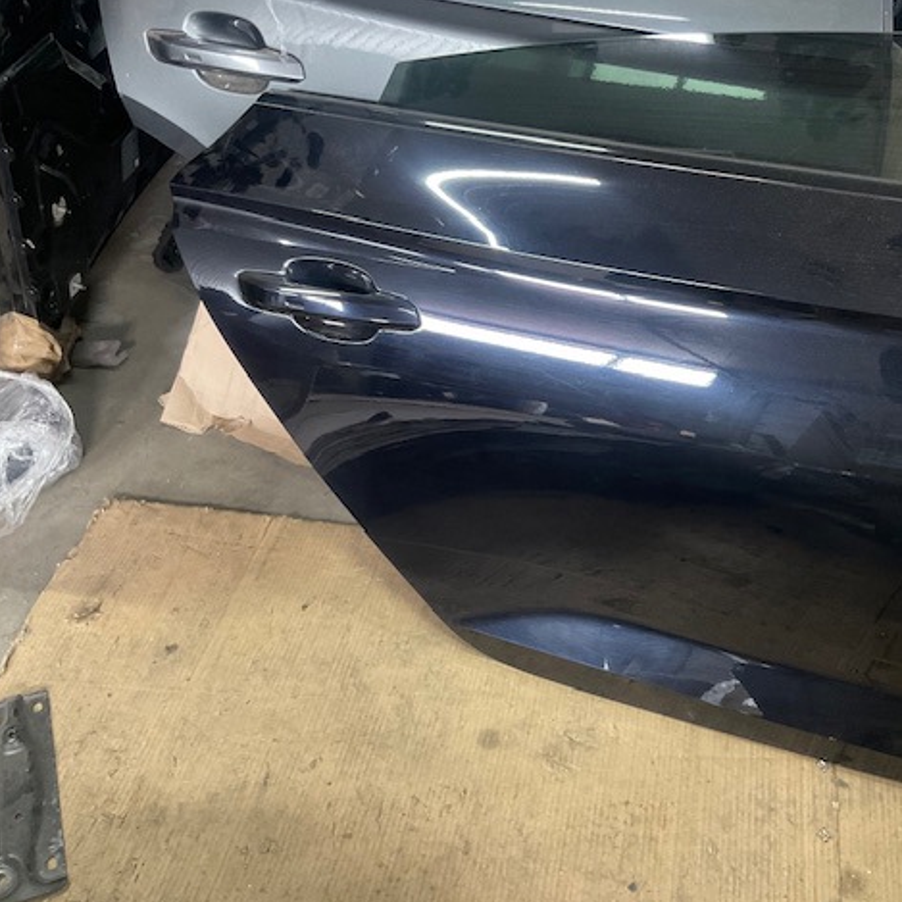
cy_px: 454
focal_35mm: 35
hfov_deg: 46.8
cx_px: 567
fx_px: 1032
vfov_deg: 47.2
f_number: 1.8
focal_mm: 3
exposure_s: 1/25
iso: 250
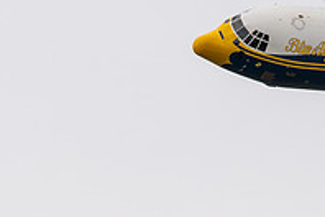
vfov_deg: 1.3
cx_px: 466
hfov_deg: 1.9
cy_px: -69
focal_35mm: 1064
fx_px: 9605
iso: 250
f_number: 8
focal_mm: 220
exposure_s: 1/2500
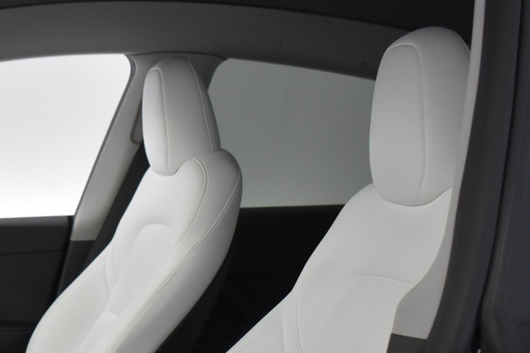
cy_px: 316
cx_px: -15
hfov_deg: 28.1
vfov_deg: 19.9
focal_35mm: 67
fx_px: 986
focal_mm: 18
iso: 1800
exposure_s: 1/60
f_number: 3.5
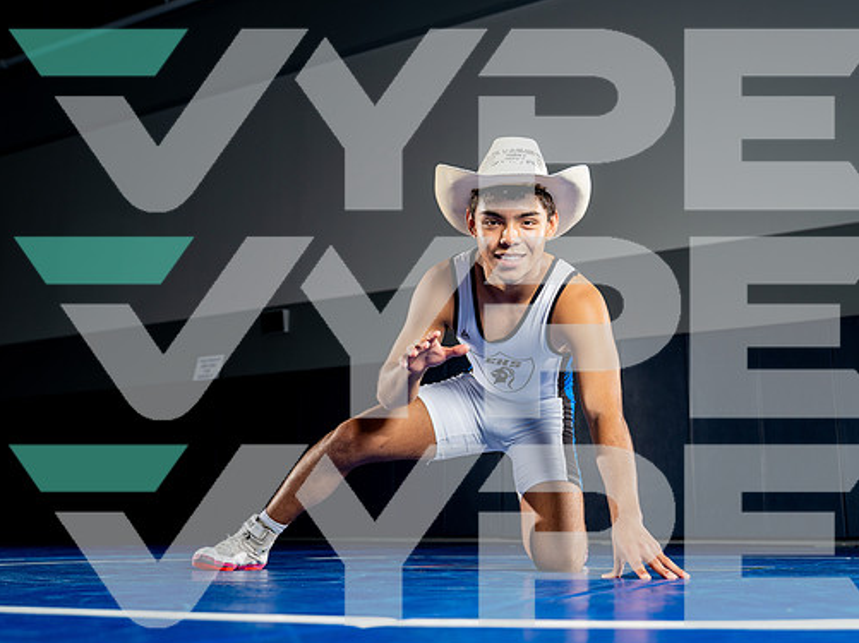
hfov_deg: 47.9
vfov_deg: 36.8
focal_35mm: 39
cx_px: 451
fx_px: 967
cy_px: 328
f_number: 4
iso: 125
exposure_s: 1/250
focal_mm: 35
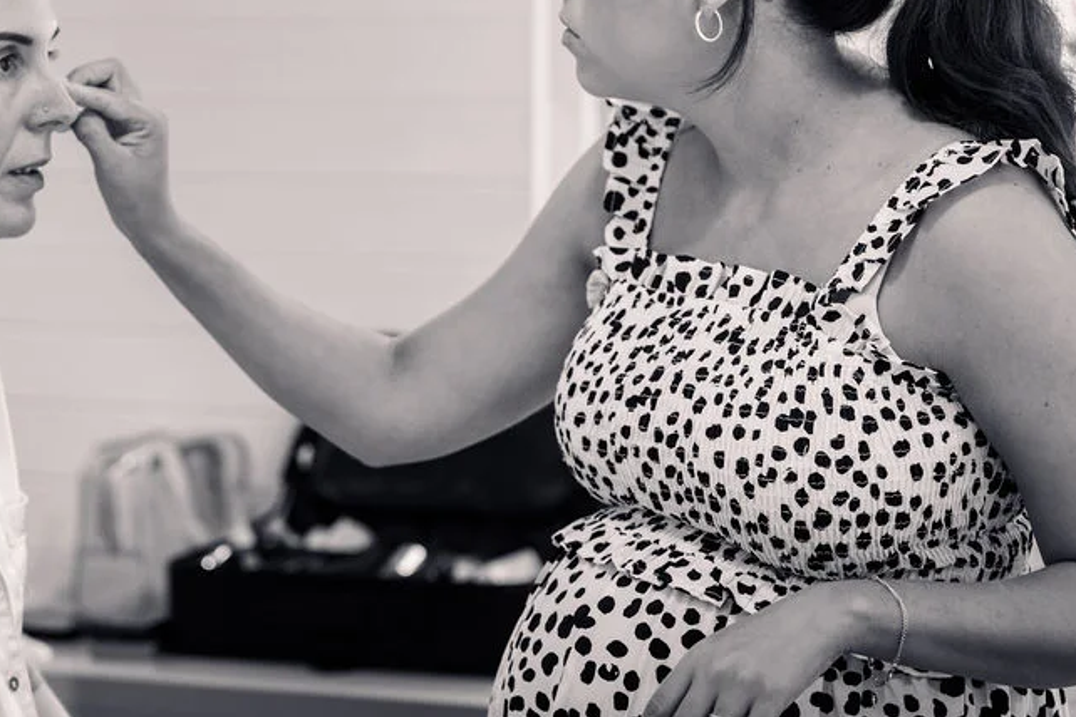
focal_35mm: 118
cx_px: 277
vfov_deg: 11.6
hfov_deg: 17.3
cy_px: 183
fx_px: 3527
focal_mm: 74
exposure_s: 1/200
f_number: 2.8
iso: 1000
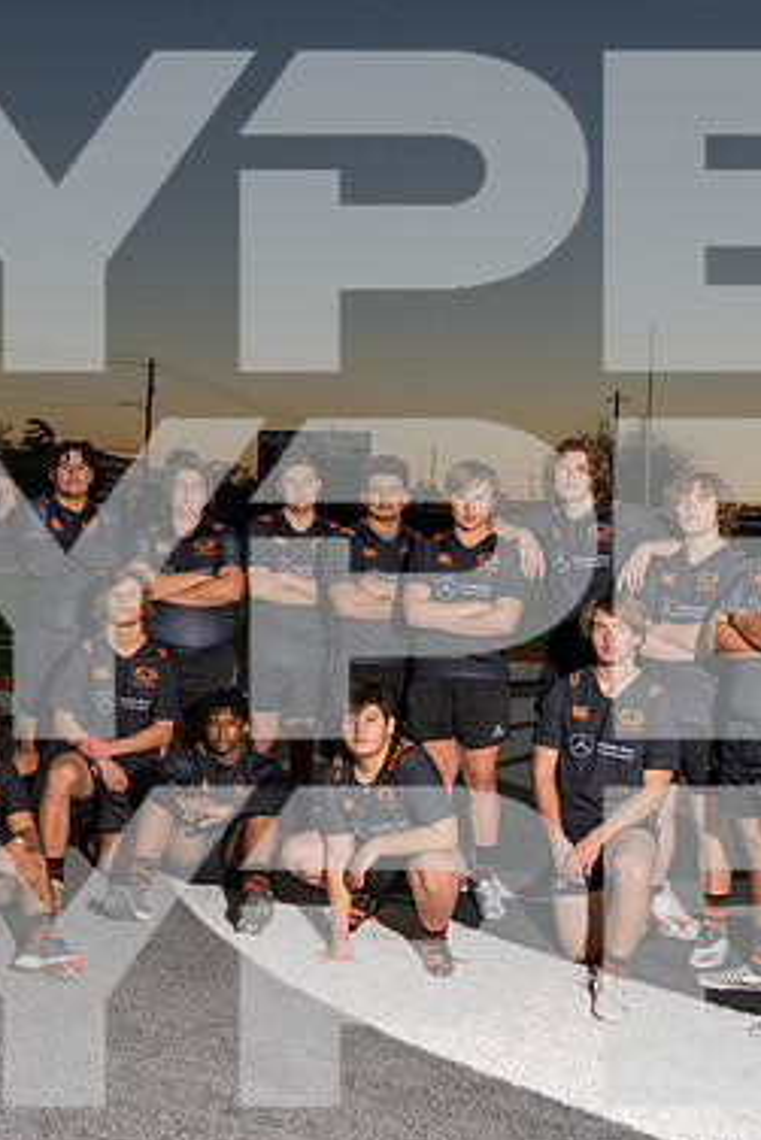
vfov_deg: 51.9
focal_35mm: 37
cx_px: 191
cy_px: 581
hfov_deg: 35.2
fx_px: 1172
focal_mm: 24
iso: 400
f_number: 10
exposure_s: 1/250
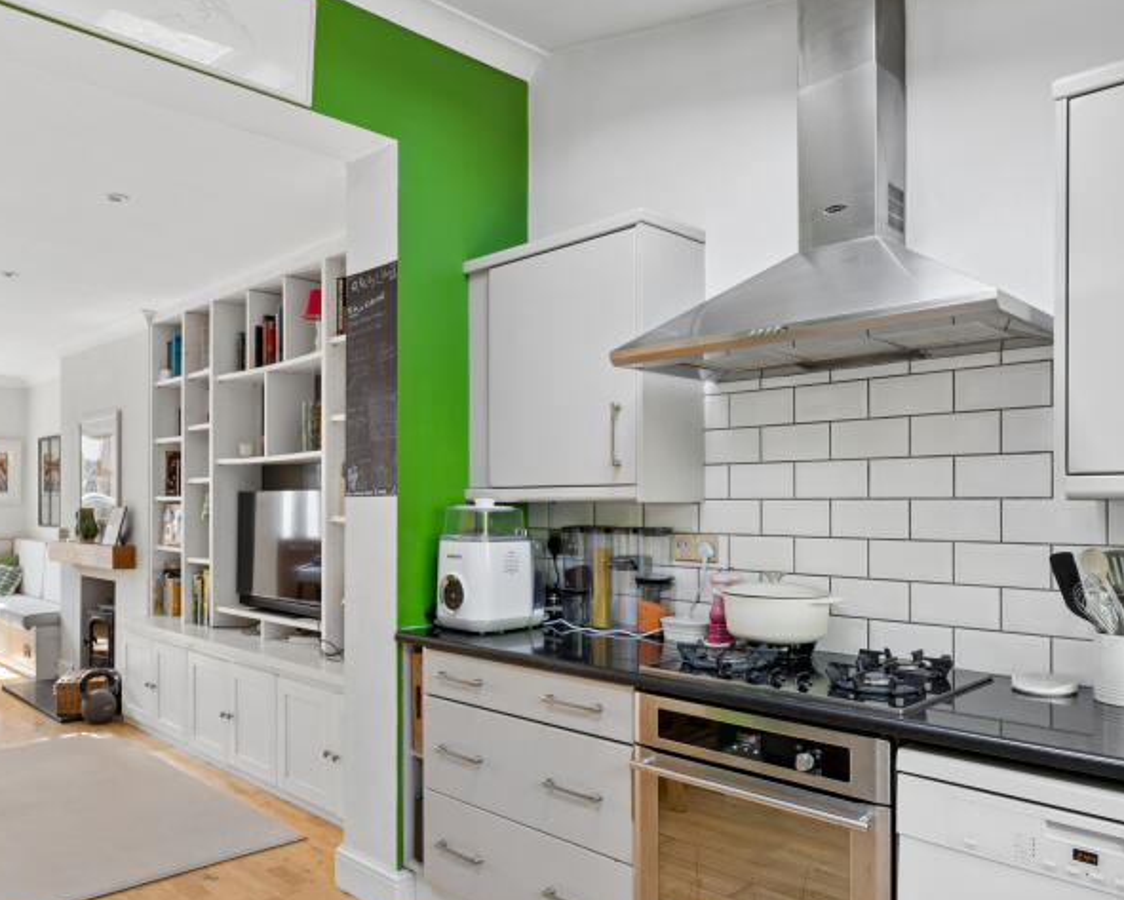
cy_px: 507
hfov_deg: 65.5
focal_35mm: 26
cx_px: 462
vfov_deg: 54.8
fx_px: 865
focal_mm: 16
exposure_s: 1/13
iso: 250
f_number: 5.6
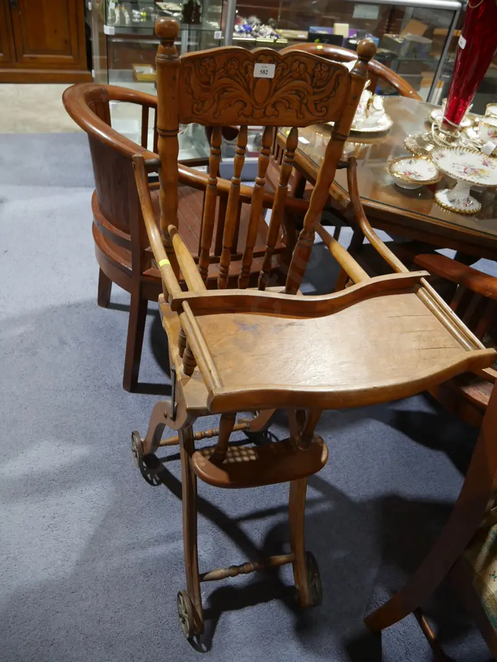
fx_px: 536
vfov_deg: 63.4
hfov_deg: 49.7
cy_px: 331
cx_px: 248
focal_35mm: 28
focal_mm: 14
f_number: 3.5
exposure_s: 1/60
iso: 500
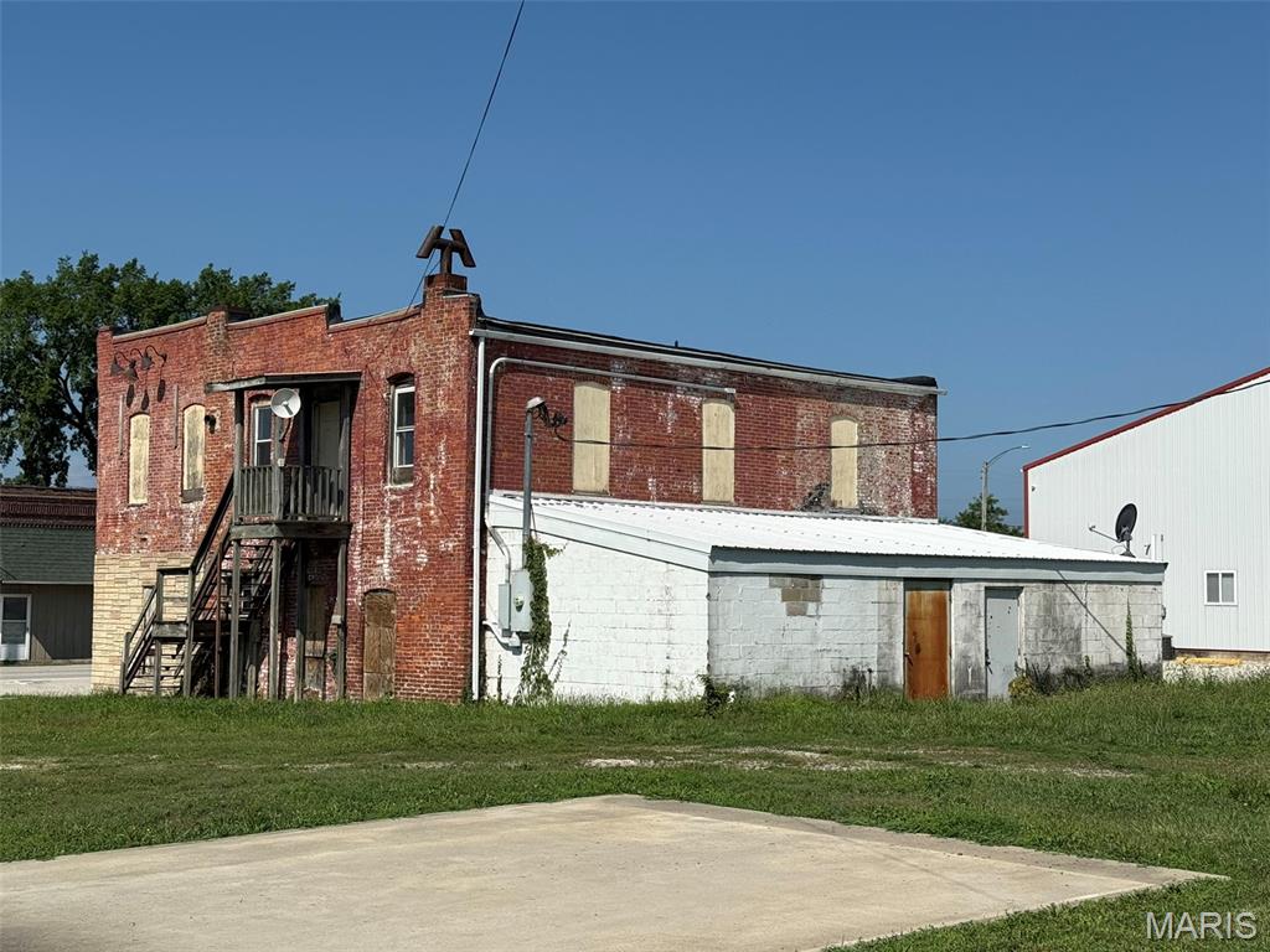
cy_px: 476
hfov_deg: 39.7
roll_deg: +0.0
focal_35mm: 48
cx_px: 635
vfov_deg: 30.3
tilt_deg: +4.3
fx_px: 1761
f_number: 1.78
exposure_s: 1/9901
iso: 80
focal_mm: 6.76
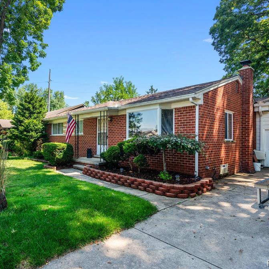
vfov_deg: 69.6
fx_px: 193
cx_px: 103
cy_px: 133
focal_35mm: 22
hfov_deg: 68.7
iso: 400
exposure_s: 1/125
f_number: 9
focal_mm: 17
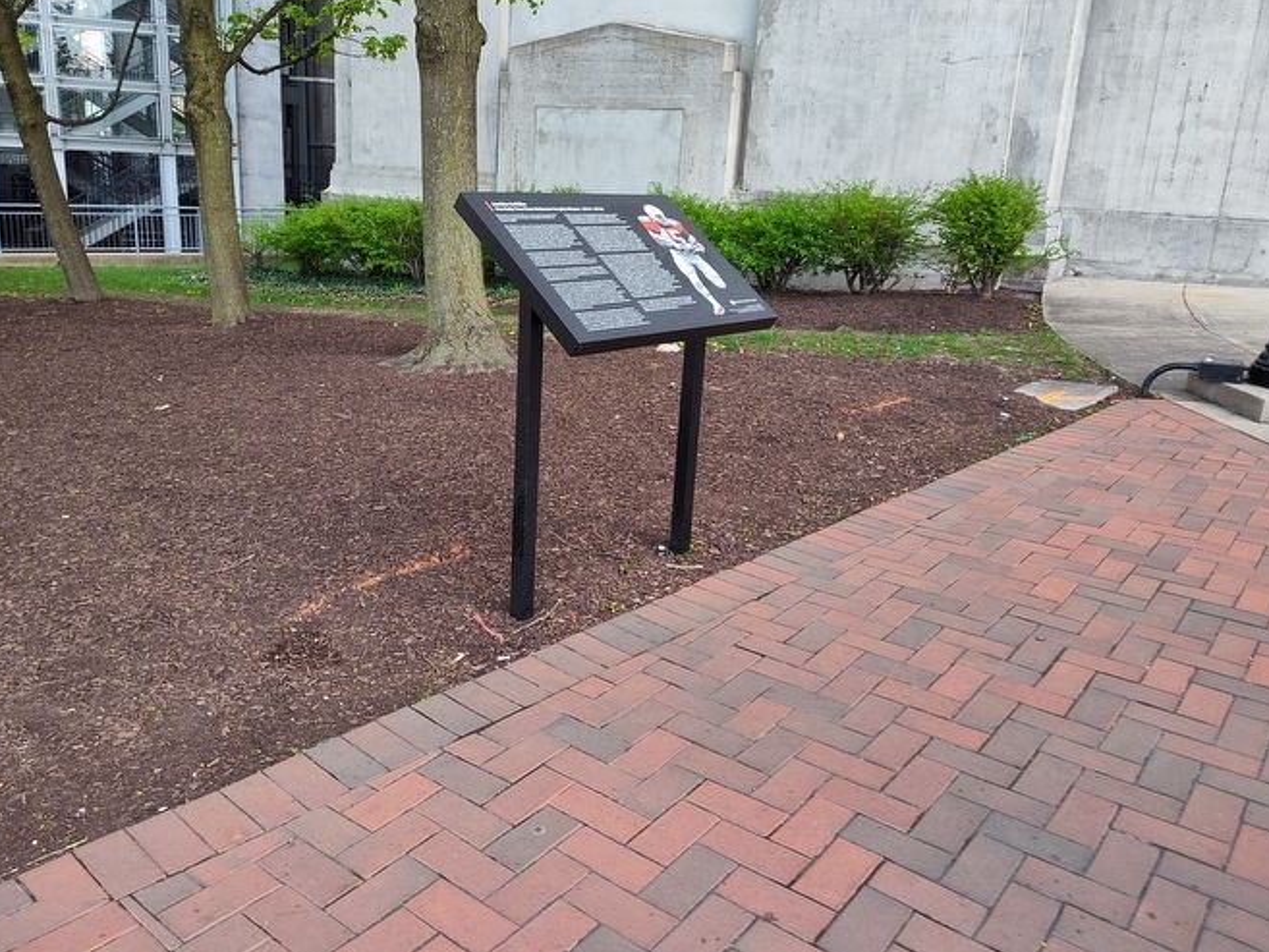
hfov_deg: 63.3
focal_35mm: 28
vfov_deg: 49.7
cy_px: 450
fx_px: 1027
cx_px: 570
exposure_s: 1/200
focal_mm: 5.56
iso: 130
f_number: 1.8
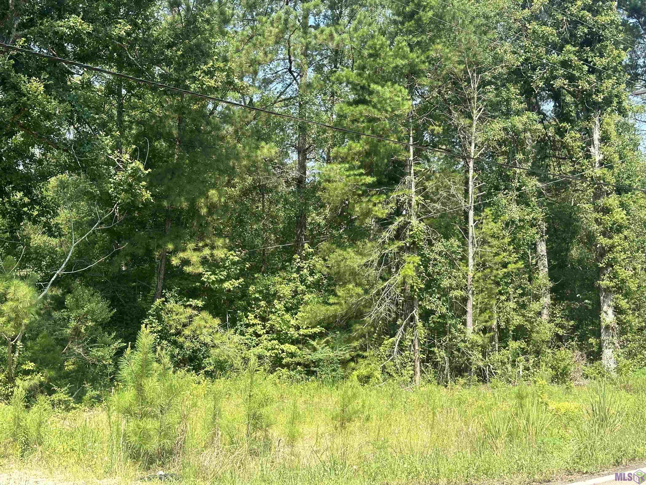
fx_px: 896
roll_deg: -1.4
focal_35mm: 48
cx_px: 323
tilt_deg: +4.8
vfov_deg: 30.3
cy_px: 242
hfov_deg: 39.7
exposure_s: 1/927
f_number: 1.78
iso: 64
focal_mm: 6.86
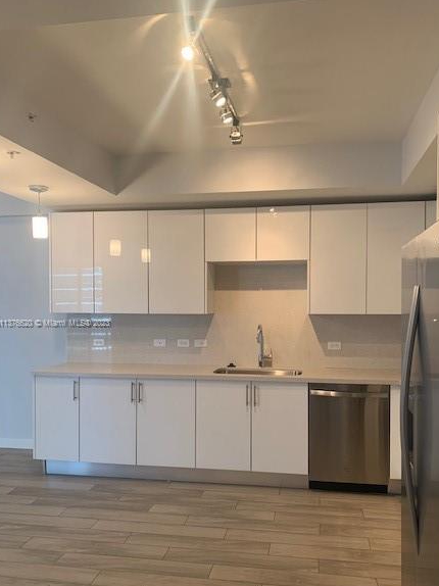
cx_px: 238
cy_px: 324
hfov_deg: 48.1
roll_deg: -0.5
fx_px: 491
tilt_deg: -0.3
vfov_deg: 61.5
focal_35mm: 29
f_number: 1.8
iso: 160
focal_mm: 4.25
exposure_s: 1/60
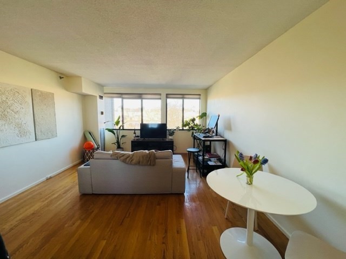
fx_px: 130
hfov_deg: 106.2
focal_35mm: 13
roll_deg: +0.0
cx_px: 173
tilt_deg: -5.1
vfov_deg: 89.9
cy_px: 130
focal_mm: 1.57
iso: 50
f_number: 1.8
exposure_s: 1/120
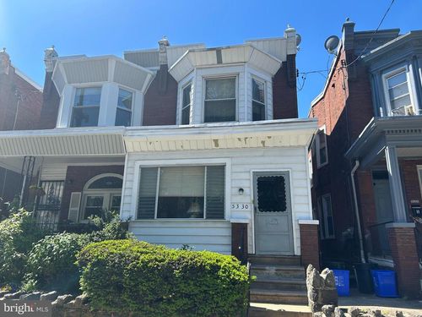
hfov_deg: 67.3
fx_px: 317
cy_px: 158
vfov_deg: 53.1
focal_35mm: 26
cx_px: 211
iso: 50
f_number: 1.5
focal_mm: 5.7
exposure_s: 1/1838
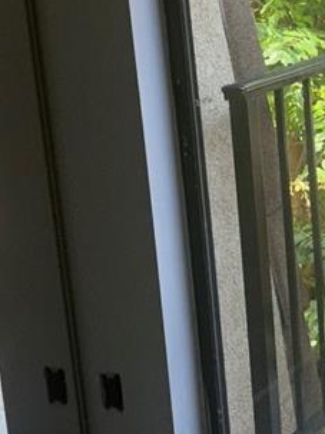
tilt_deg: -14.0
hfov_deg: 13.8
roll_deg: +4.4
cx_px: 437
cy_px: 188
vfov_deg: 19.1
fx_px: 1290
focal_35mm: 103
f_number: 1.6
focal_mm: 5.96
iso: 32
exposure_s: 1/63
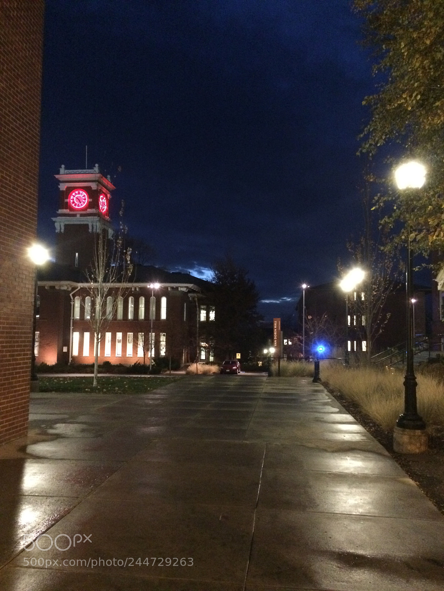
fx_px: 496
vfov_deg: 61.7
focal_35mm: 29
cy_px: 296
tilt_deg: +3.1
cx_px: 222
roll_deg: -0.3
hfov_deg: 48.2
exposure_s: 1/15
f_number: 2.2
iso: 640
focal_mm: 4.15
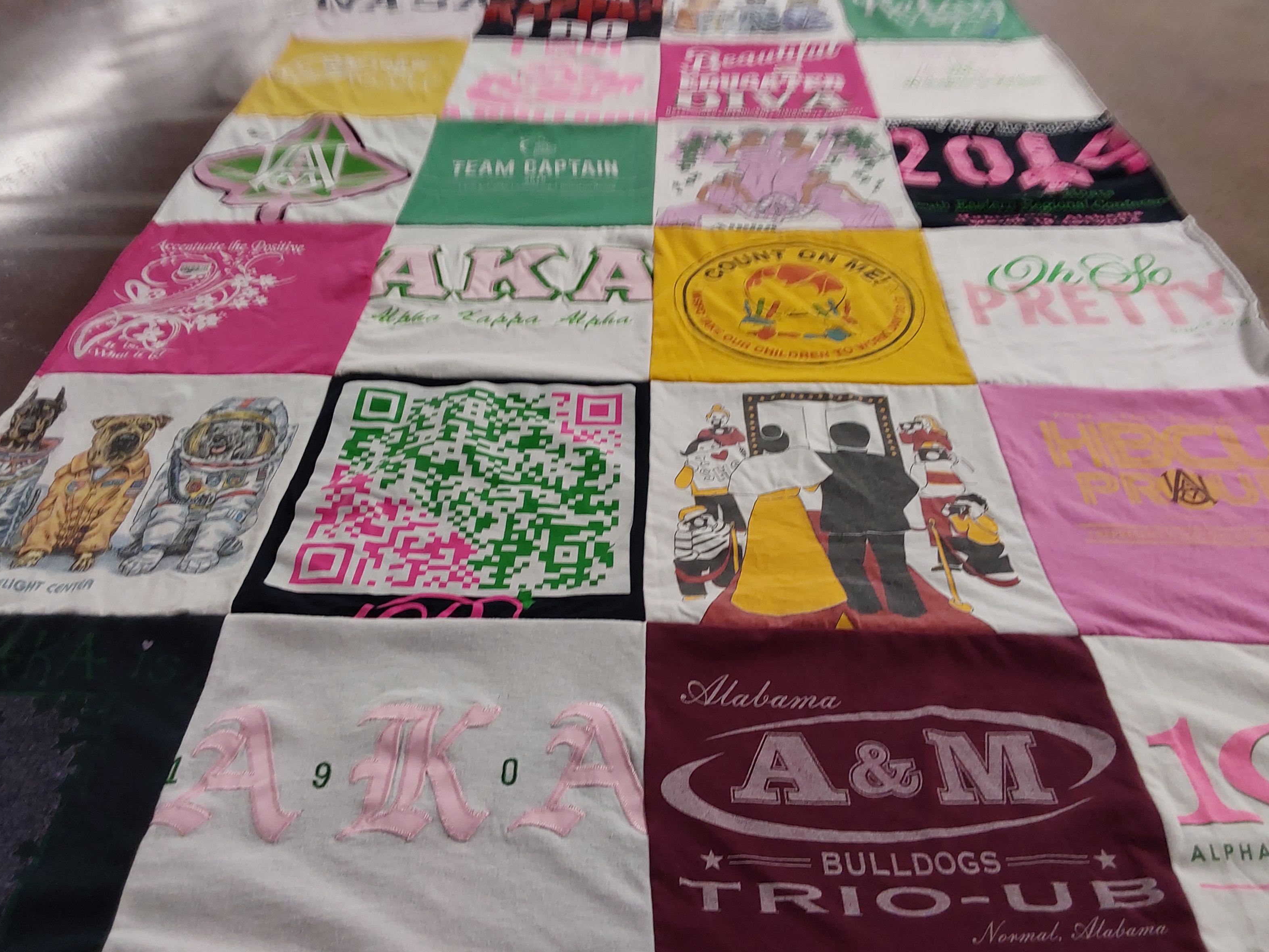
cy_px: 486
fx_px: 1063
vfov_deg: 48.2
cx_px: 619
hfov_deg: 61.6
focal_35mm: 29
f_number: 1.9
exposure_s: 1/60
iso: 64
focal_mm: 2.91
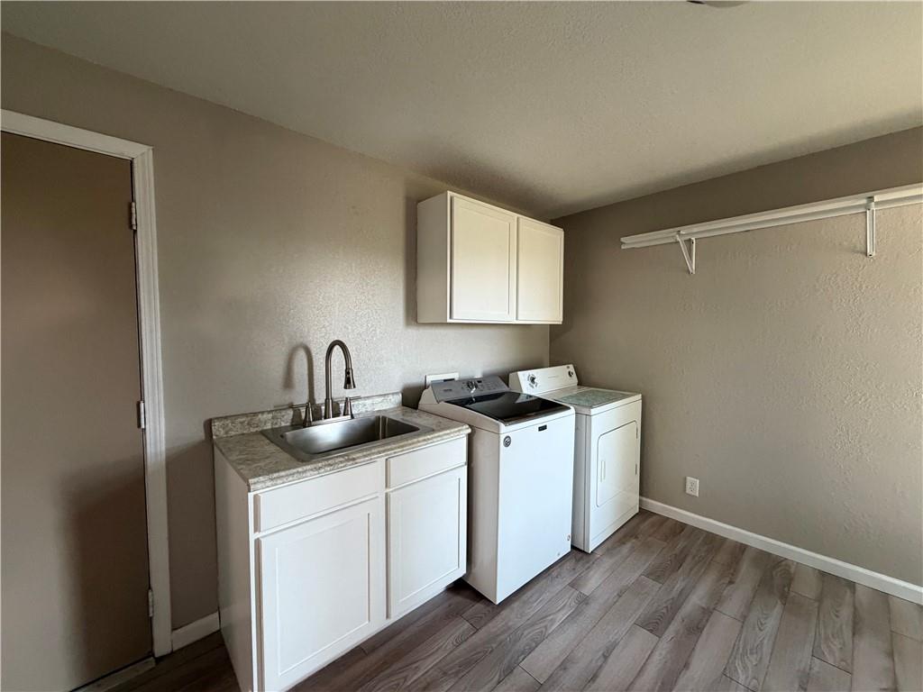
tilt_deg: -3.0
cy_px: 346
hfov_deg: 102.1
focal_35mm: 14
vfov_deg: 85.7
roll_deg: +0.3
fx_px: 373
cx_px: 462
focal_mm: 2.22
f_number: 2.2
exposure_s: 1/60
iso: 320
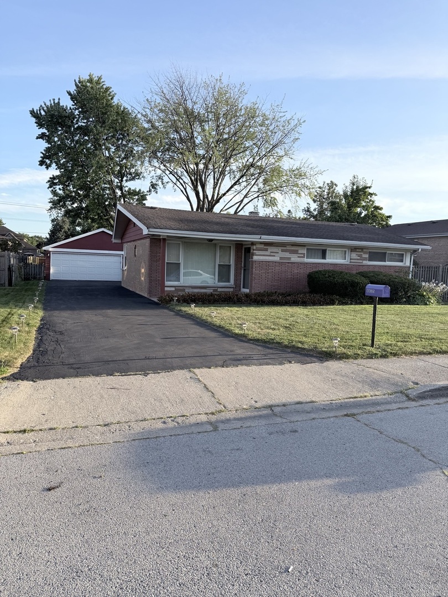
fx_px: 414
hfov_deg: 56.8
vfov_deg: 71.6
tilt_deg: -4.7
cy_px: 298
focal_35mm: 24
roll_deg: -2.3
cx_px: 224
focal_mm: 6.76
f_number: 1.78
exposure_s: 1/1689
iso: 80
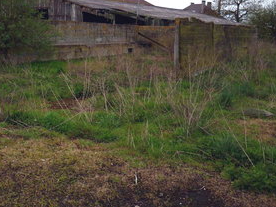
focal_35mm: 45
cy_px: 60
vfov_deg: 31.8
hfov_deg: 41.9
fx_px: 359
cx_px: 111
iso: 80
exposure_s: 1/640
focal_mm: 5.5
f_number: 2.8
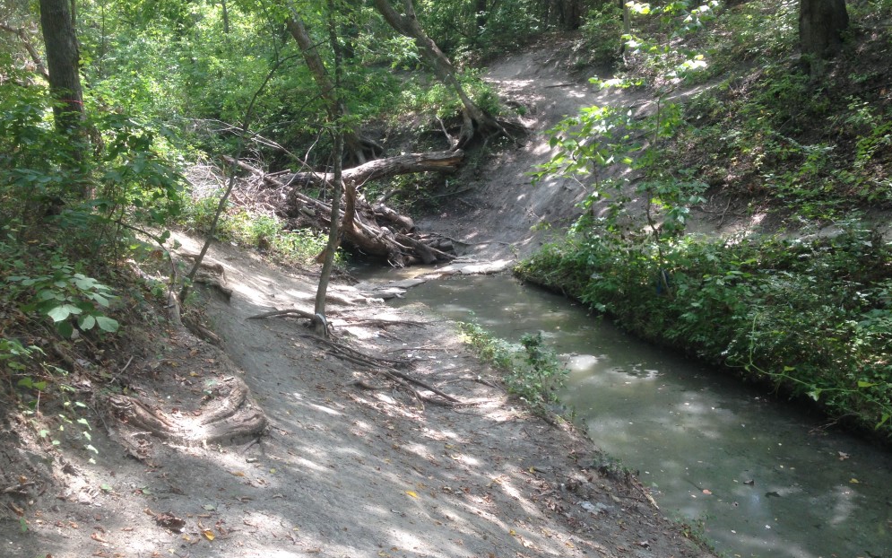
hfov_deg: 54.0
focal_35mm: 36
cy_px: 273
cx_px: 445
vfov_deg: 35.3
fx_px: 875
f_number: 2.4
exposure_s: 1/120
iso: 64
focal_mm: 4.12
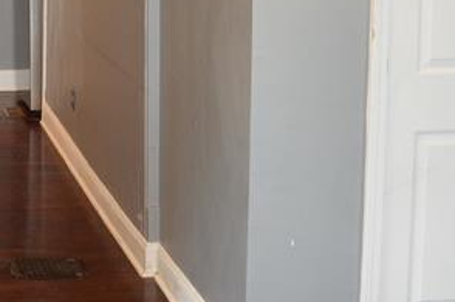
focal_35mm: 94
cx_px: -76
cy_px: -36
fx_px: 1186
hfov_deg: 20.5
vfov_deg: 14.2
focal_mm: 18
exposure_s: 1/60
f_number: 3.5
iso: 900
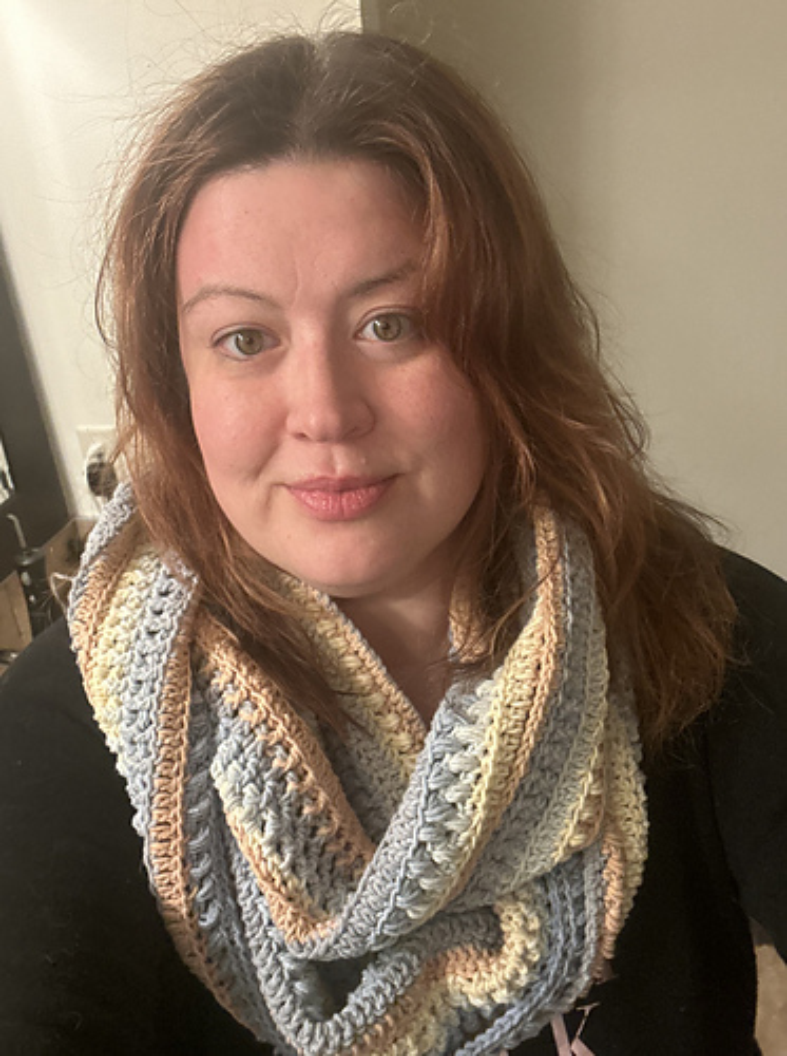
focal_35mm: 30
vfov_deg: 60.1
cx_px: 394
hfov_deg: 46.7
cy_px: 528
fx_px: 913
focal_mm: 2.69
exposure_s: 1/60
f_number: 1.9
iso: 320
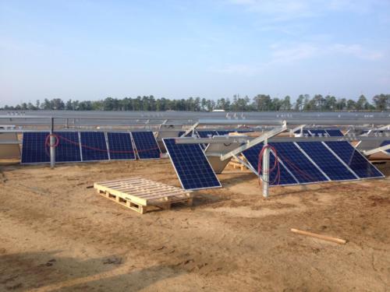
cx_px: 195
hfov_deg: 52.6
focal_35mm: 35
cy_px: 146
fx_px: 394
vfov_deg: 40.7
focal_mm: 4.28
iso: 50
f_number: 2.4
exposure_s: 1/649
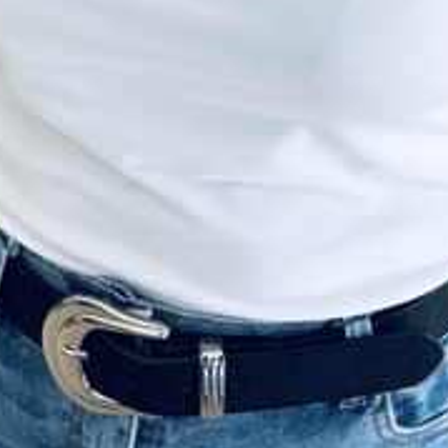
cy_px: -119
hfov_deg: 21.9
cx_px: 223
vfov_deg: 20.2
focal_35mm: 79
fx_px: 1157
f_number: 1.9
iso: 50
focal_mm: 2.71
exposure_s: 1/121
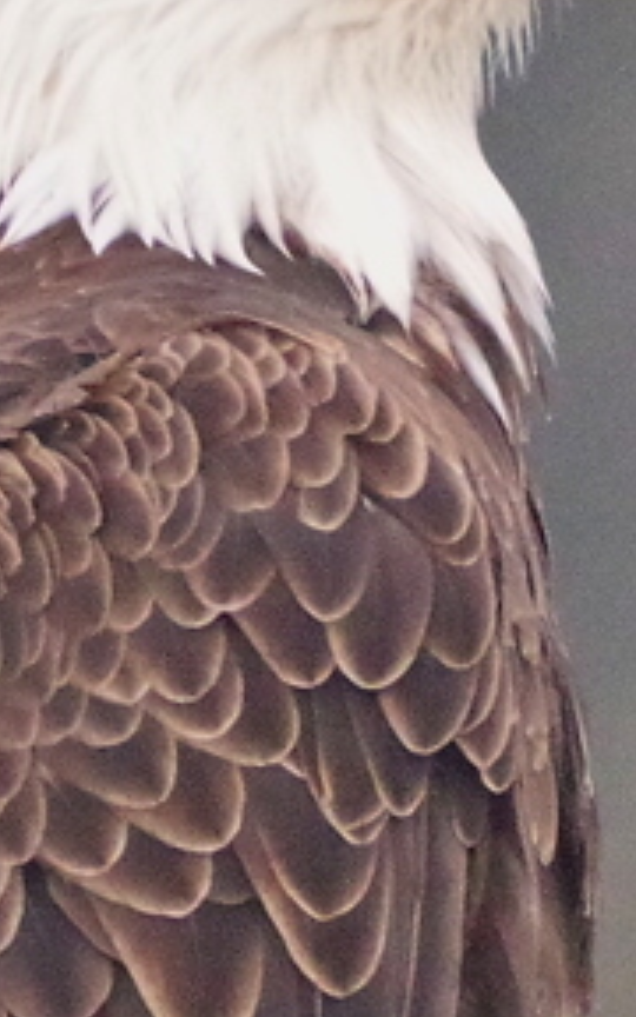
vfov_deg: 2.5
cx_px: 267
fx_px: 22991
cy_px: 434
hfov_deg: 1.6
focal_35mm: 829
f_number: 10
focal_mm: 300
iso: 6400
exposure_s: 1/500
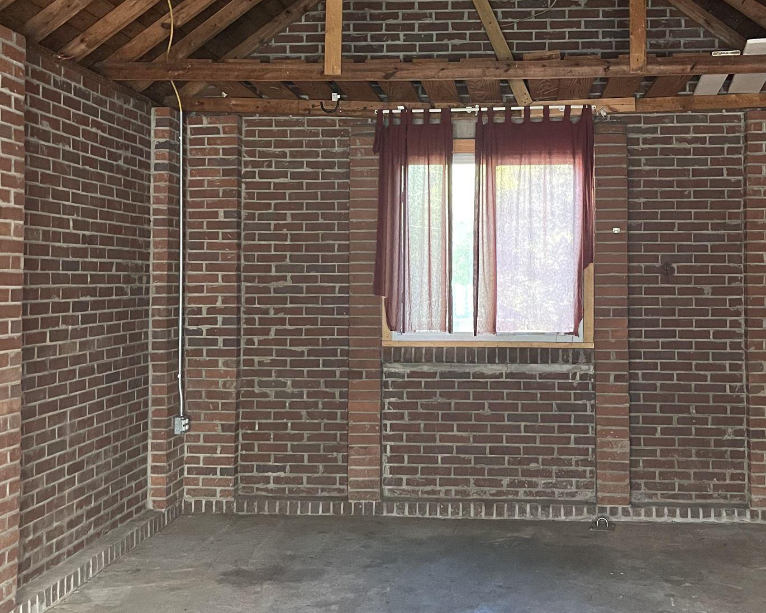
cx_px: 457
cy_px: 249
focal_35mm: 41
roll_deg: +0.5
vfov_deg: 36.4
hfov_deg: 44.6
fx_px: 930
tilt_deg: +1.3
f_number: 1.6
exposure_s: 1/38
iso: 640
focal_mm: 5.1
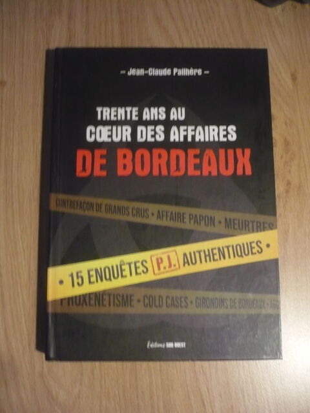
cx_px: 155
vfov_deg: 52.6
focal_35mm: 35
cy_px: 206
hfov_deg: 40.7
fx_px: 418
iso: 400
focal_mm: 5.8
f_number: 2.8
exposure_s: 1/10
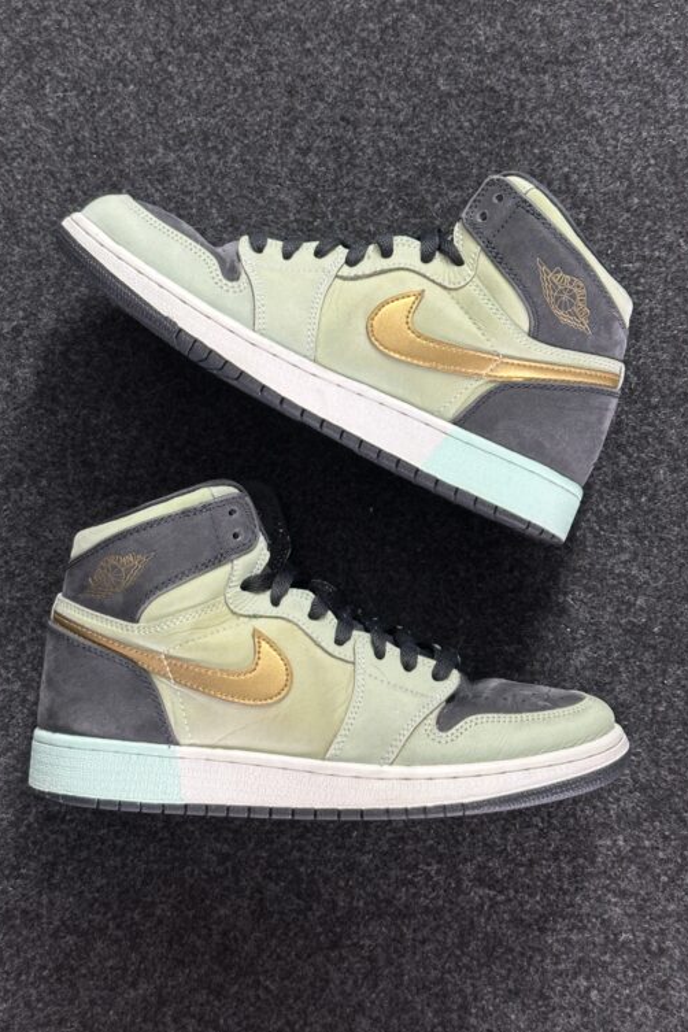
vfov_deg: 37.5
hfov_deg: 25.5
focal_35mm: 53
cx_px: 328
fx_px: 1519
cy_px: 504
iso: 200
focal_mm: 6.86
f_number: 1.78
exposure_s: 1/33
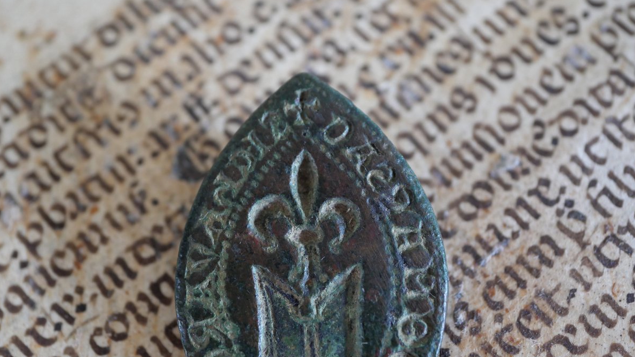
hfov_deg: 31.9
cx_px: 318
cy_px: 195
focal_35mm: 66
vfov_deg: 18.3
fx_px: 1111
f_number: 2.8
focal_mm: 30
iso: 1250
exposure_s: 1/60
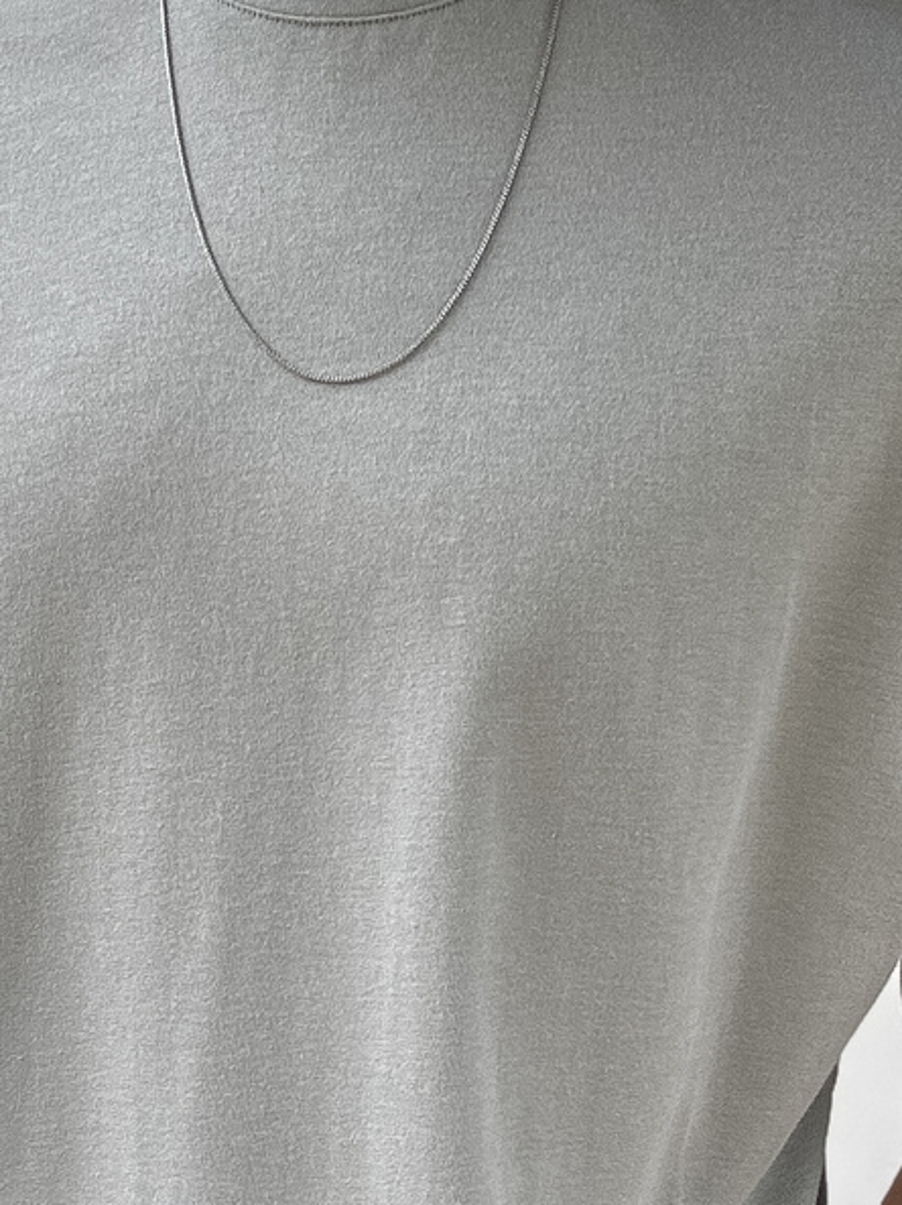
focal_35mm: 81
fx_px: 2817
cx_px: 325
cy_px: 1032
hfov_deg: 18.2
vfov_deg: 23.6
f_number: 1.9
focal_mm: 2.69
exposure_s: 1/120
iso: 25
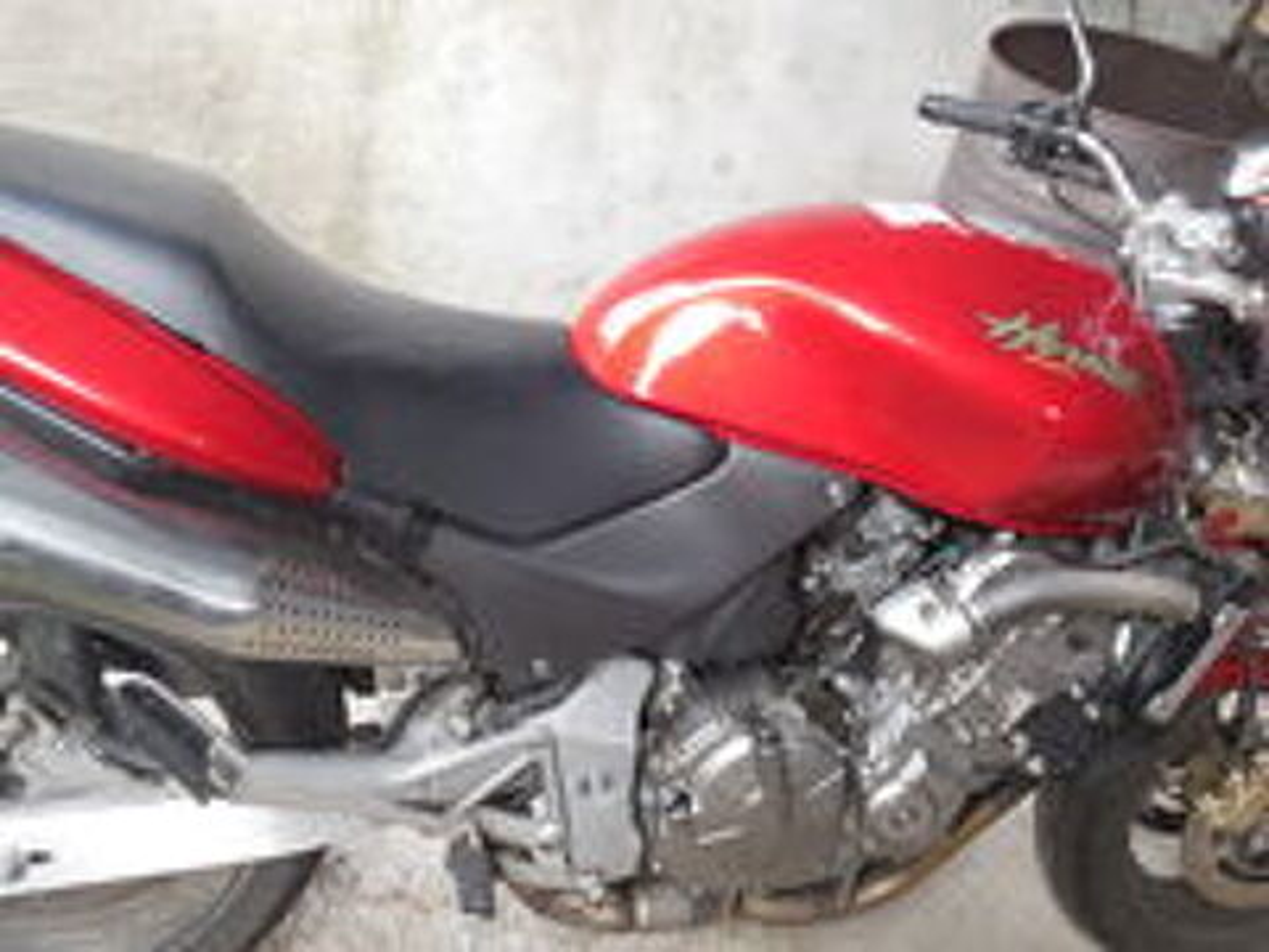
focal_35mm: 39
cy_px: 476
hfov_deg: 47.9
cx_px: 634
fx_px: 1430
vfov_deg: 36.8
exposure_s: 1/30
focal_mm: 6.9
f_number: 4.5
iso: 160
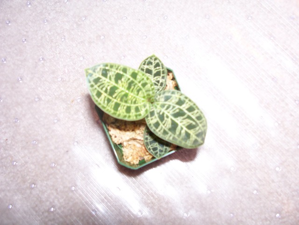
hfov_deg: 52.6
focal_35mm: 35
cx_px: 150
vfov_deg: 40.7
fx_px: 302
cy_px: 112
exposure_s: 1/60
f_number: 2.8
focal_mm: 6
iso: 140
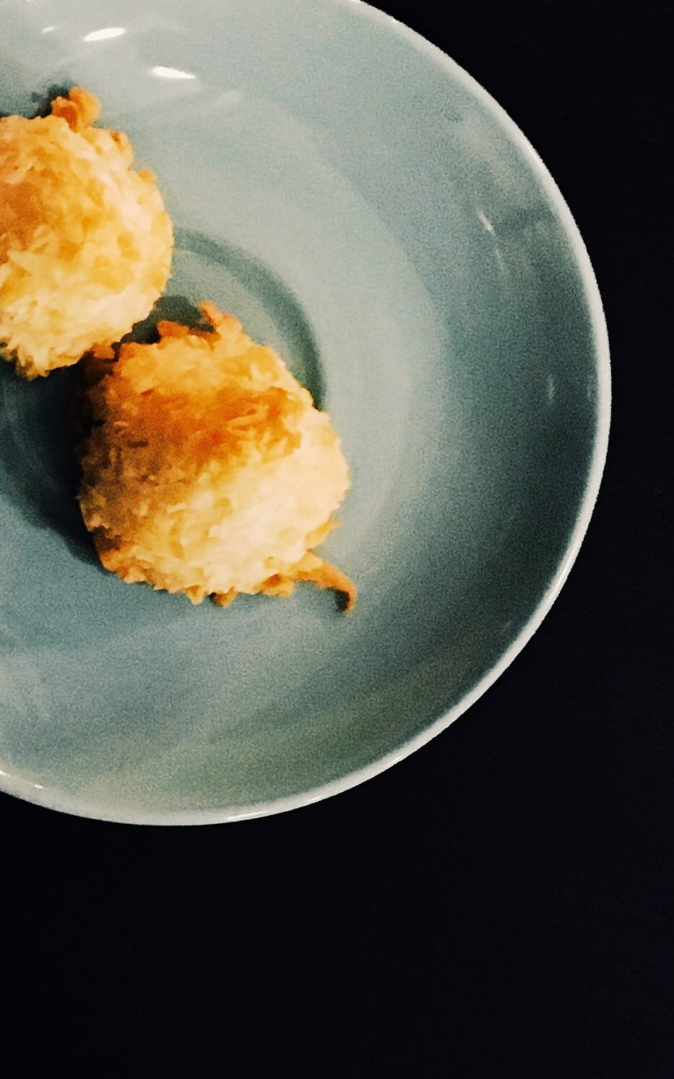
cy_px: 408
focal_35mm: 83
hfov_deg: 14.7
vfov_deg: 24.9
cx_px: -319
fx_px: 2440
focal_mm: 4.15
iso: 200
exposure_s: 1/17
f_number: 2.2
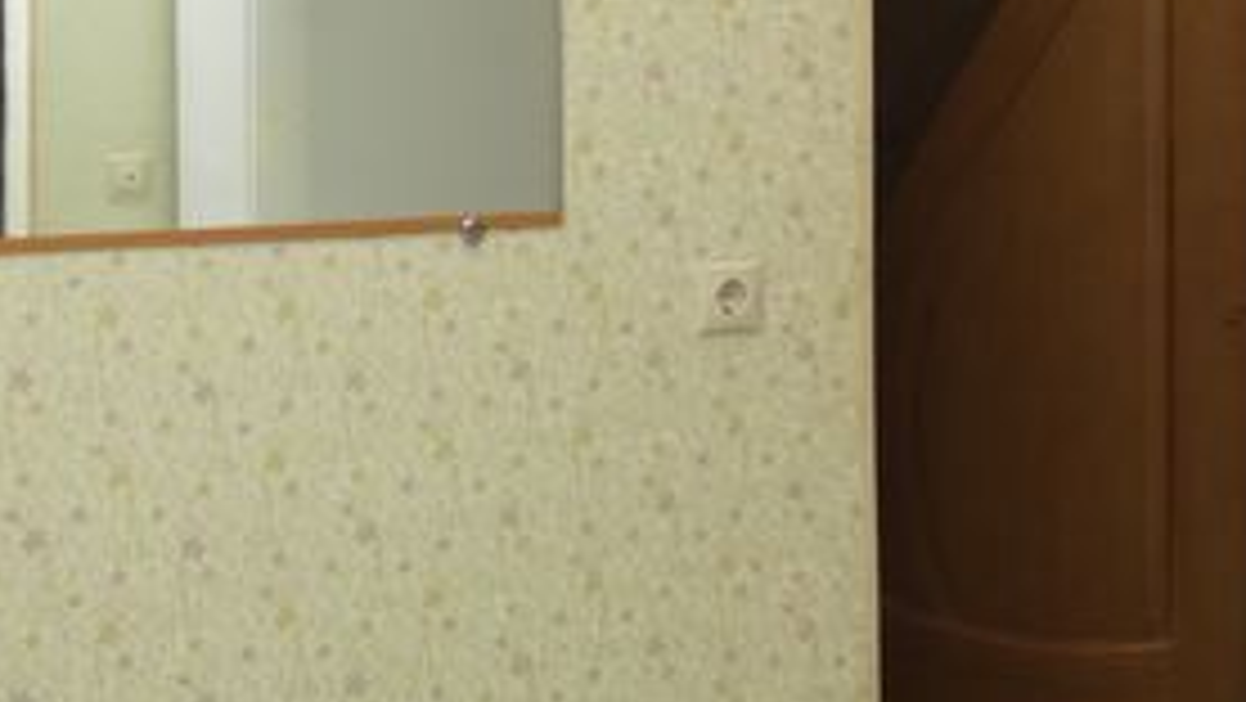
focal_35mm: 63
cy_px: -22
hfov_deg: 33.1
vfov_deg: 18.6
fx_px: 2082
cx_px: 423
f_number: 2.8
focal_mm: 3.6
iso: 80
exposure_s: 1/60
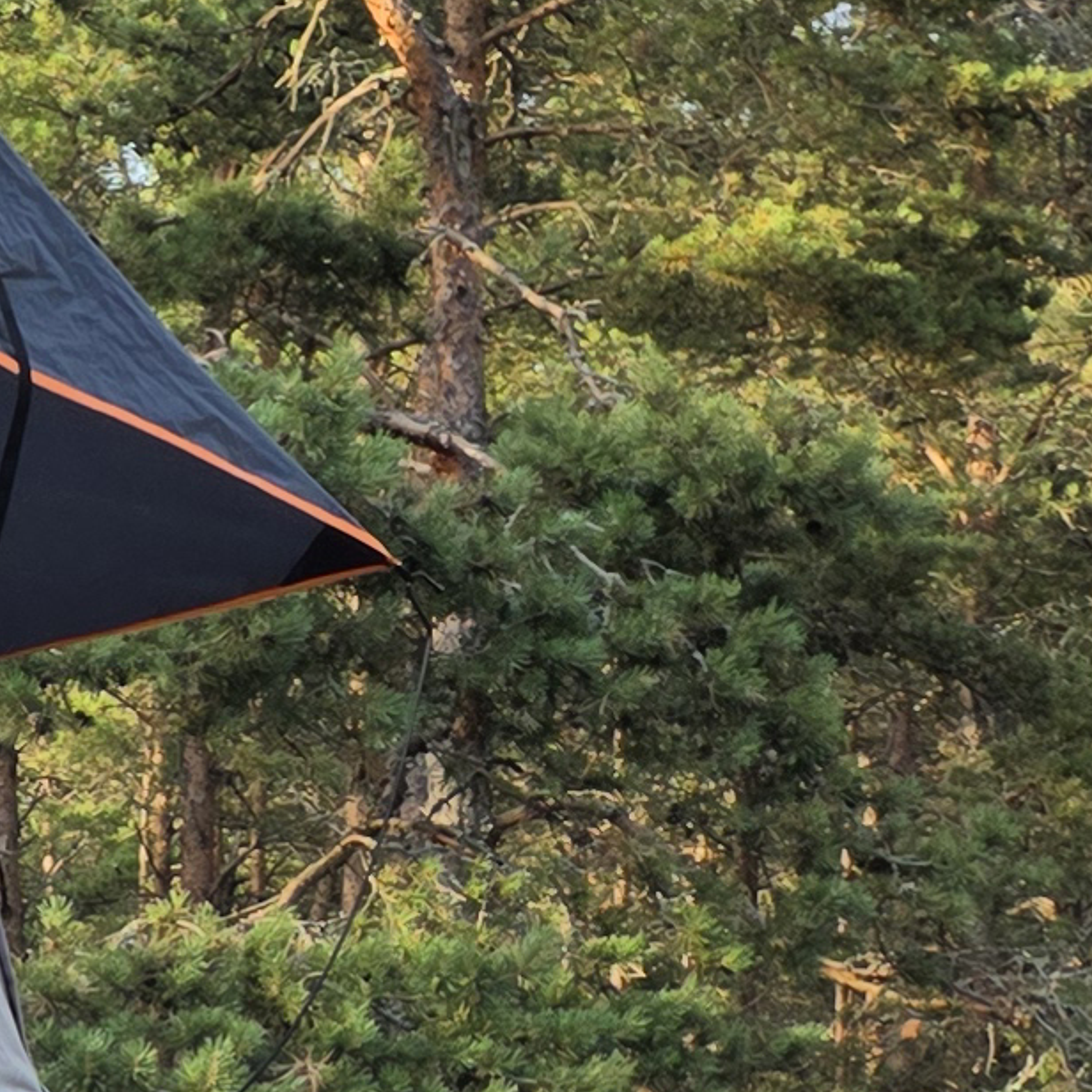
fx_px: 4711
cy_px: 1567
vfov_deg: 12.6
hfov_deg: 11.7
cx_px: -1163
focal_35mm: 132
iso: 80
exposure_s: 1/1429
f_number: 1.7
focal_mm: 6.25
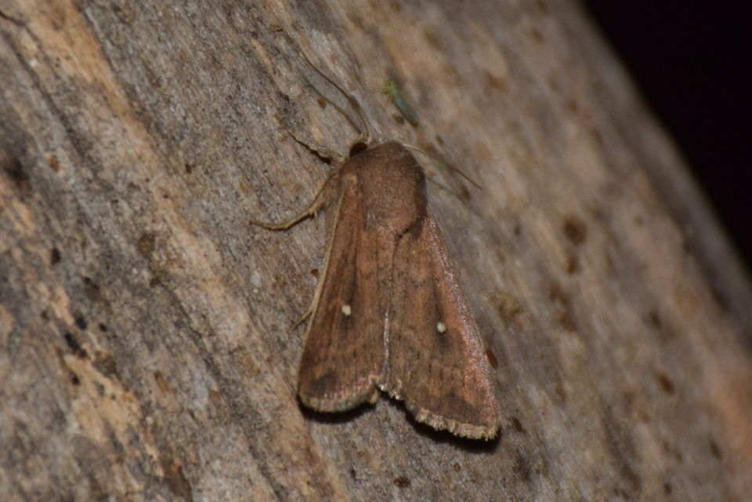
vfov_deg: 6.5
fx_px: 4386
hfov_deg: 9.8
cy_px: 251
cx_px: 376
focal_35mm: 210
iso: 320
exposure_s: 1/60
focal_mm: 140
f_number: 5.6
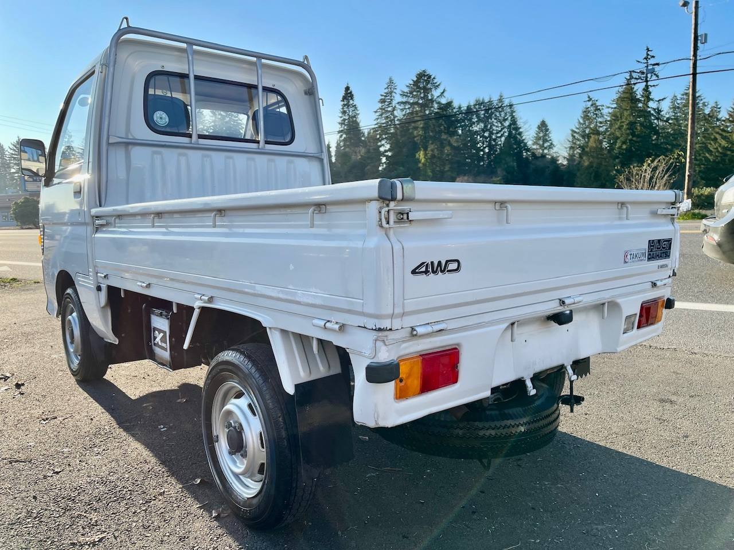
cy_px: 275
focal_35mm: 25
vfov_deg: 54.9
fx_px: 530
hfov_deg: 69.4
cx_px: 367
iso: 32
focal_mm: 5.1
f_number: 1.6
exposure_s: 1/1087
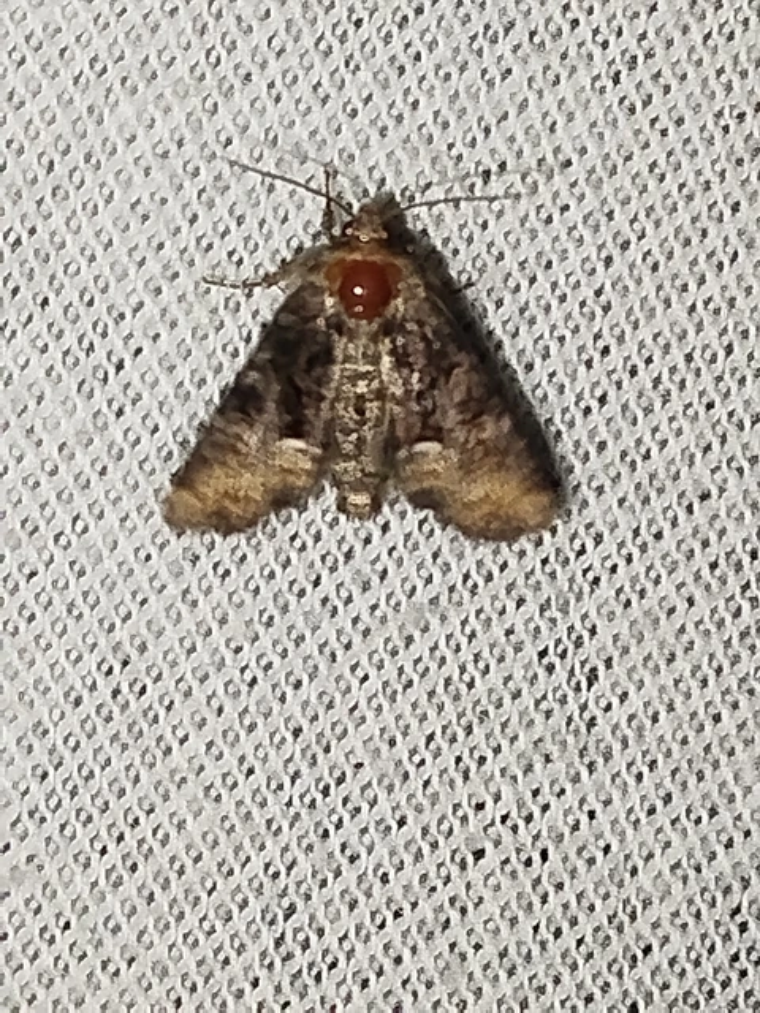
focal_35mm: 136
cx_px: 380
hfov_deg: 10.9
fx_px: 3981
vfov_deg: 14.5
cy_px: 506
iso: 160
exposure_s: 1/50
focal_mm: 5.31
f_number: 1.7
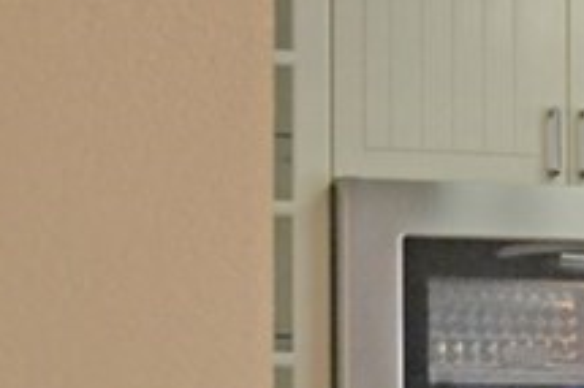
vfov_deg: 7.3
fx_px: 3015
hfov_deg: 10.1
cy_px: 529
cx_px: 1236
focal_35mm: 186
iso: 1400
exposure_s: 1/60
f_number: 4.2
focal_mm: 26
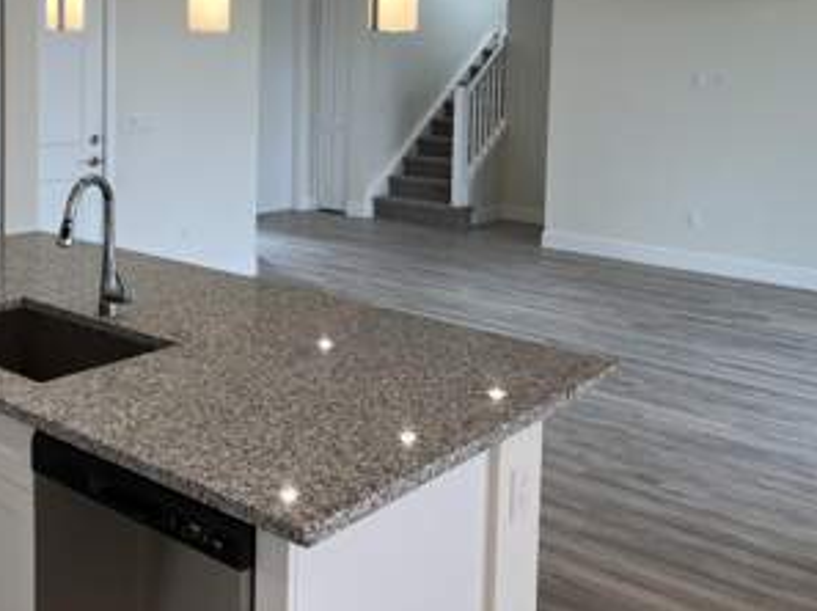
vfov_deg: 33.3
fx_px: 990
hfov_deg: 44.7
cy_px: 122
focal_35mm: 42
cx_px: 336
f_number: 1.5
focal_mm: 5.7
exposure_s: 1/215
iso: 40
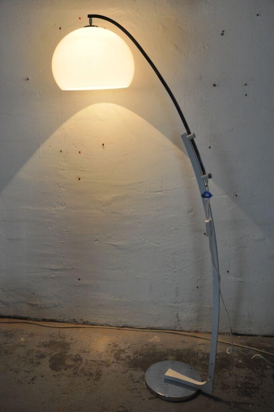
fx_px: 412
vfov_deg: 53.2
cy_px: 206
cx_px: 137
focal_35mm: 36
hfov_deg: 36.8
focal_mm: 24
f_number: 6.3
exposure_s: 1/10
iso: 800
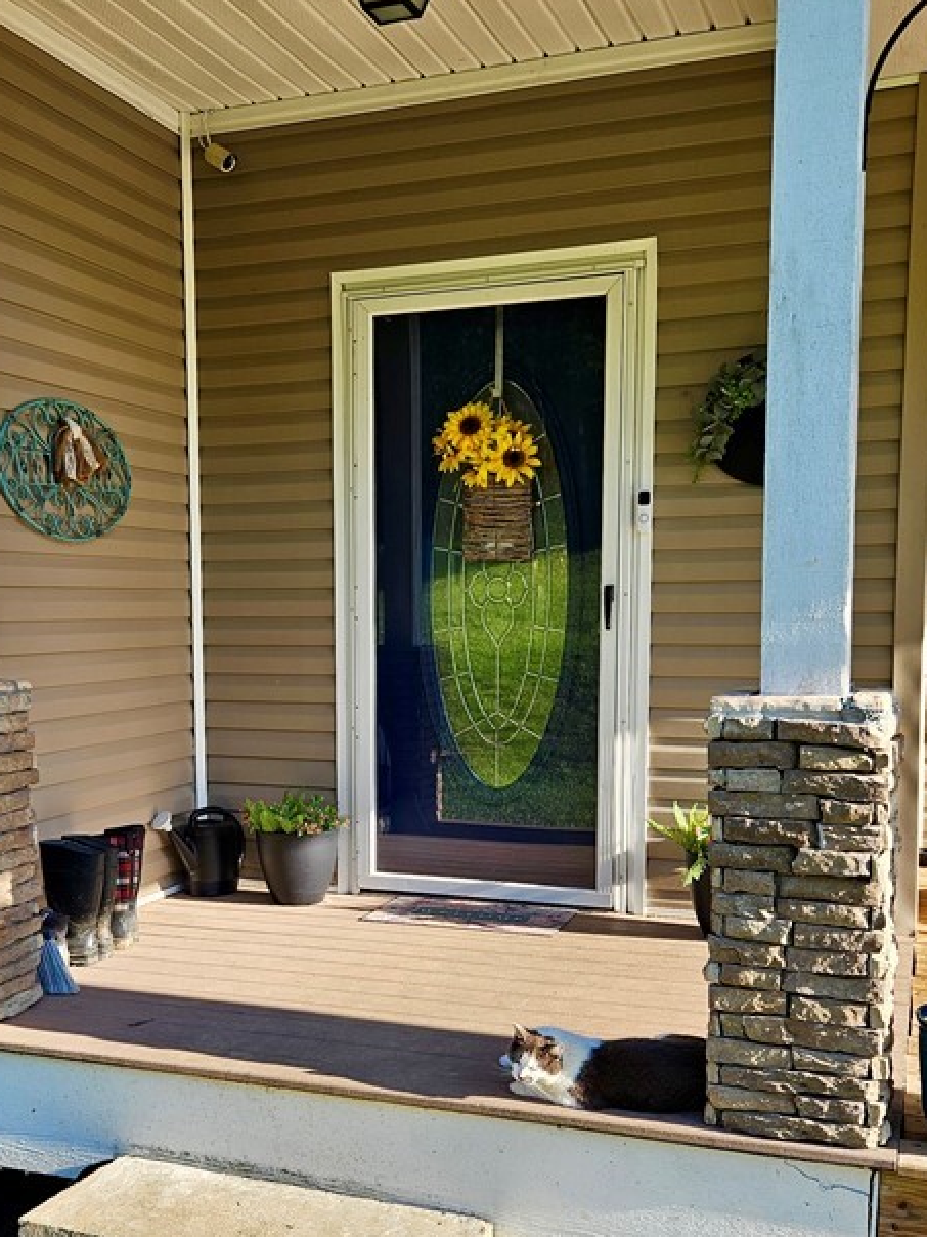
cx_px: 364
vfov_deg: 47.5
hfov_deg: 36.7
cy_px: 762
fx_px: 1393
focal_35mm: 39
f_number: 1.8
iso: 32
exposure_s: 1/559
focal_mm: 5.4
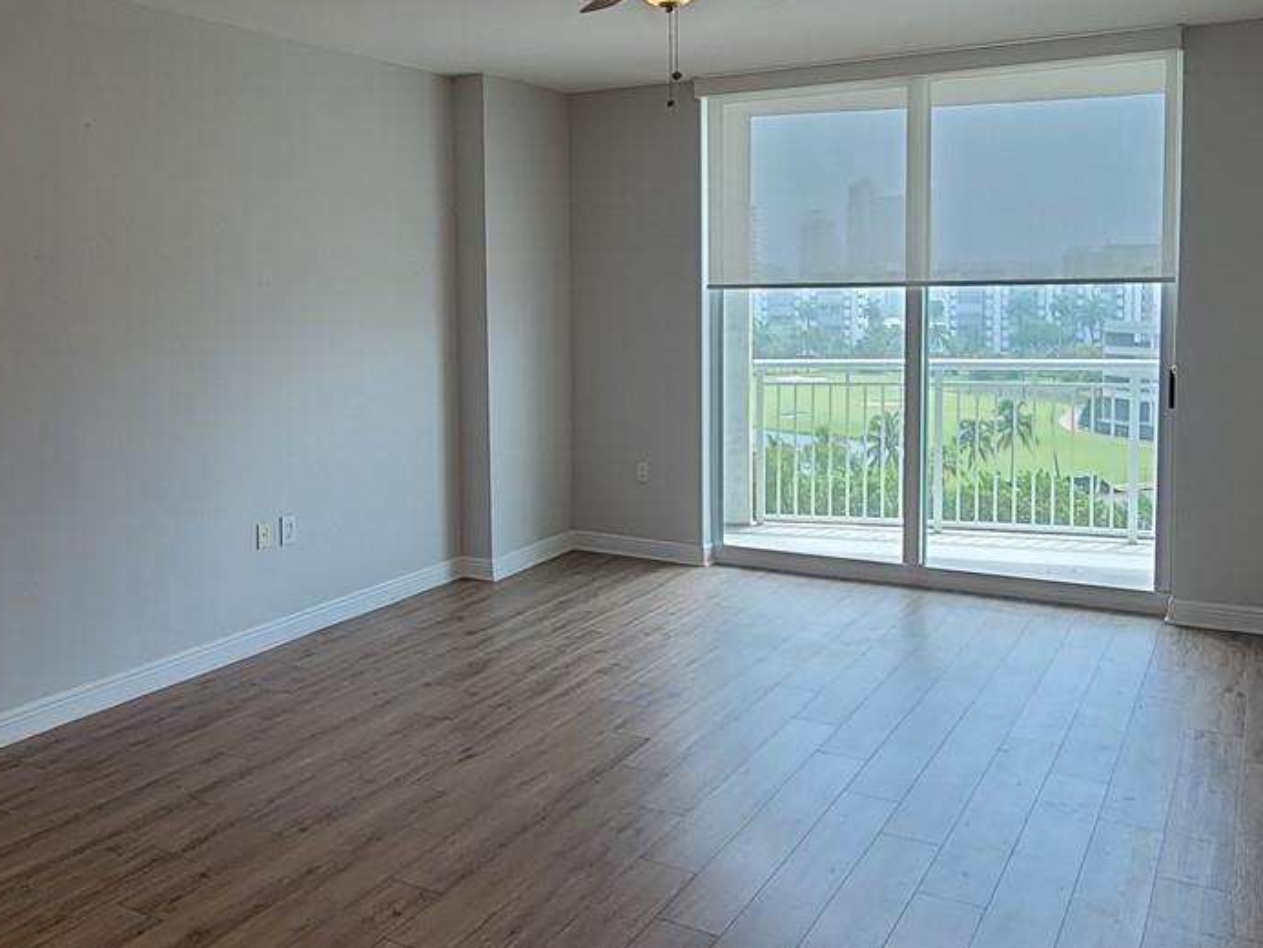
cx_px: 563
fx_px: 1095
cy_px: 348
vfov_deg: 46.3
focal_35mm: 30
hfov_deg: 59.8
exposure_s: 1/119
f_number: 2.2
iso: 64
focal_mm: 2.2
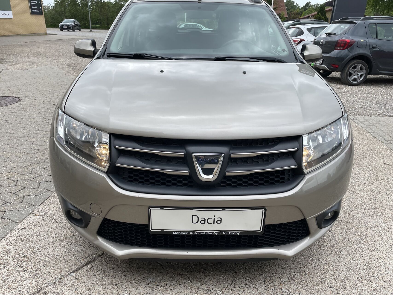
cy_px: 148
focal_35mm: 26
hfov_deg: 67.3
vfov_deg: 53.1
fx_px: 295
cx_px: 196
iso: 32
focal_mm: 4.2
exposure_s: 1/2053
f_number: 1.6
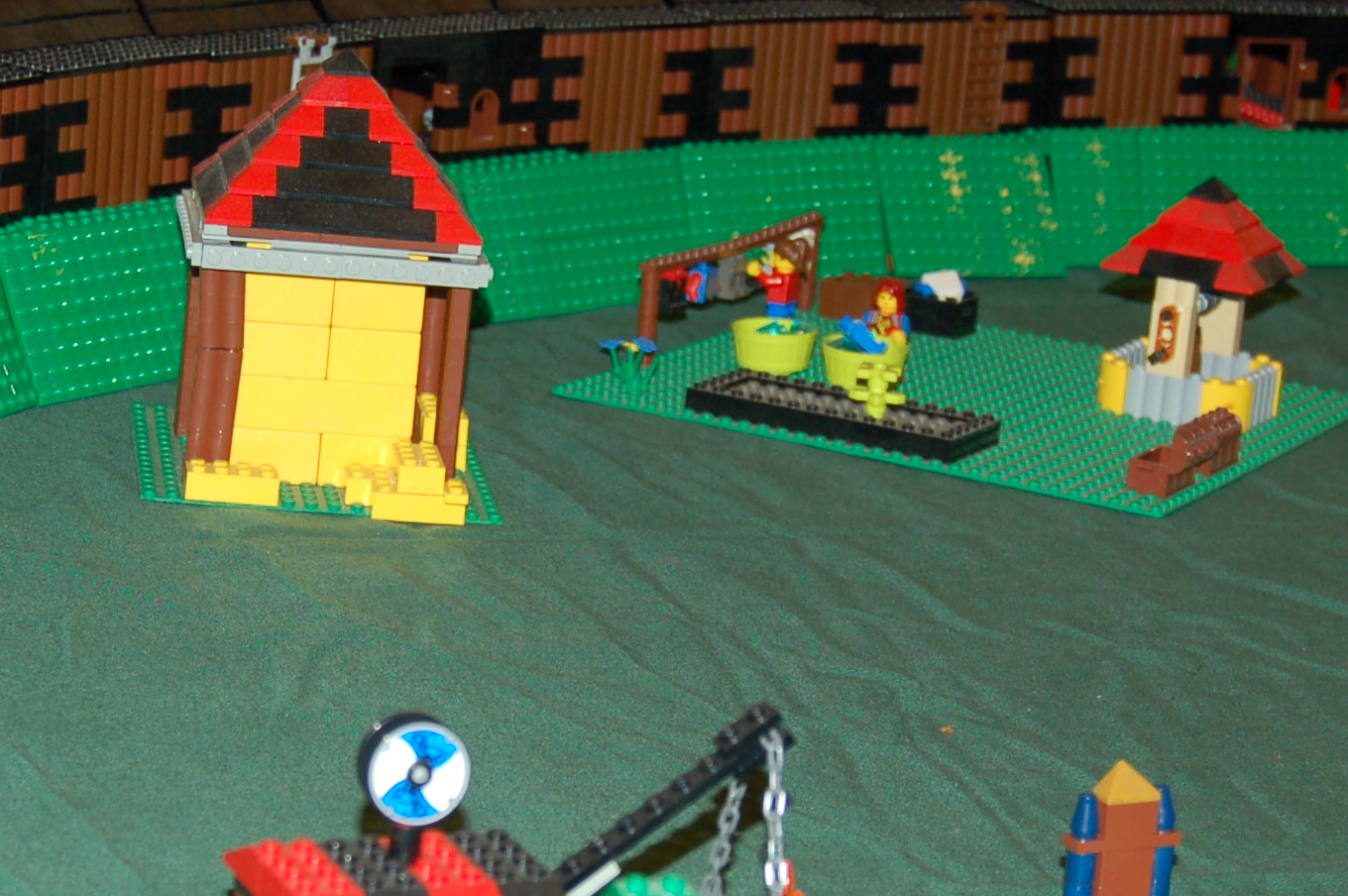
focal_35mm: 116
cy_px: 487
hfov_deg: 17.6
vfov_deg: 11.8
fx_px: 4343
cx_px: 461
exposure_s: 1/60
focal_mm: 35
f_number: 4.8
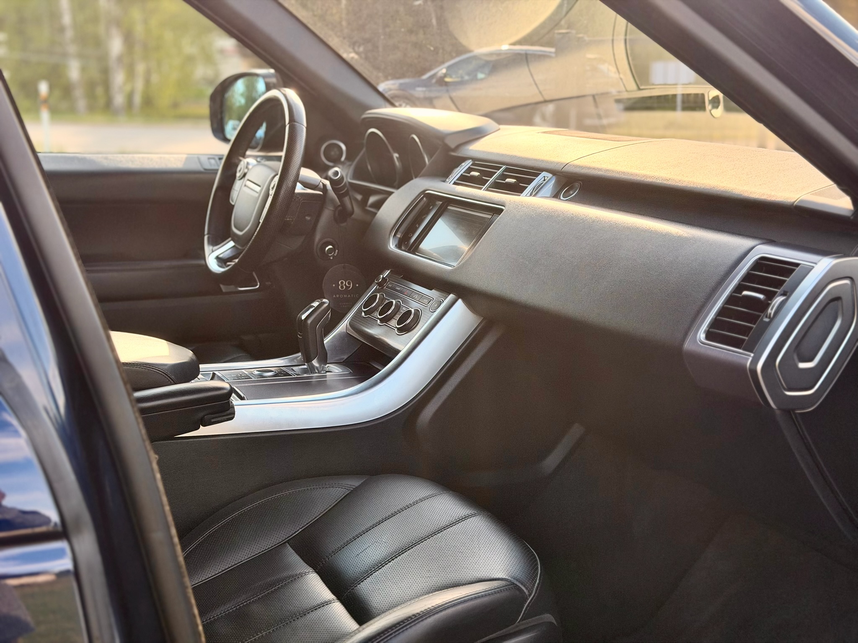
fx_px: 1190
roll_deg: +1.1
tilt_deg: -12.0
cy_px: 322
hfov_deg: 39.7
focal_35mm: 48
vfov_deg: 30.3
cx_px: 429
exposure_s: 1/641
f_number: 1.78
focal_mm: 6.76
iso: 100
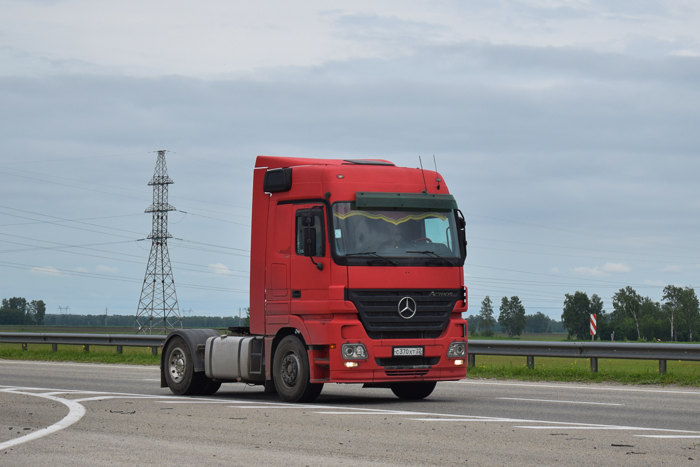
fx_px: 1604
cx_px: 350
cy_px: 234
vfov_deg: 16.6
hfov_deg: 24.6
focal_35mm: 82
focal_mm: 55
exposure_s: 1/1000
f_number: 5.6
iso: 200
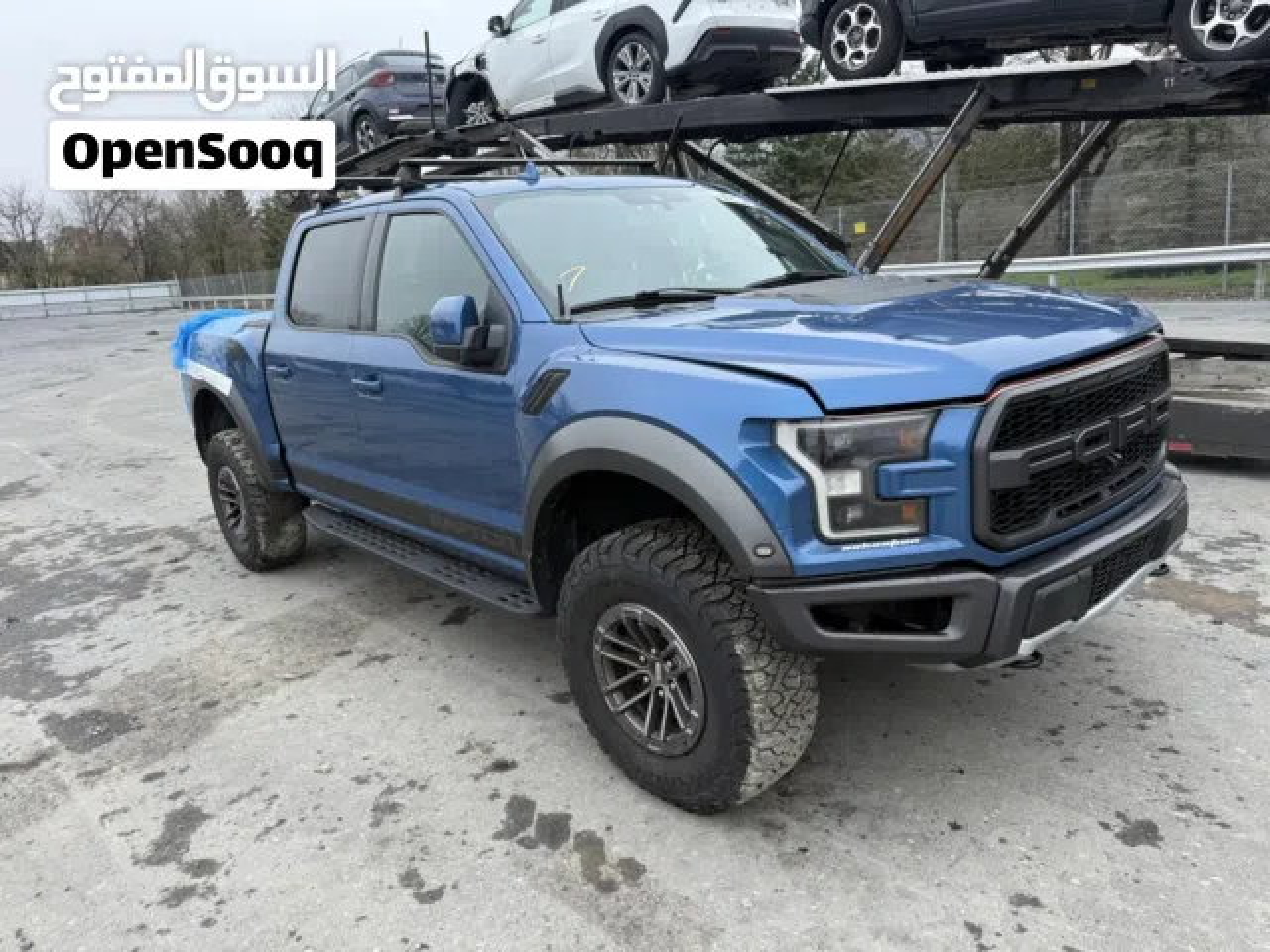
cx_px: 635
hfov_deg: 71.6
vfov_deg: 56.8
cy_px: 476
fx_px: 881
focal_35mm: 24
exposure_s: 1/1437
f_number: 1.78
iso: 80
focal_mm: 6.76
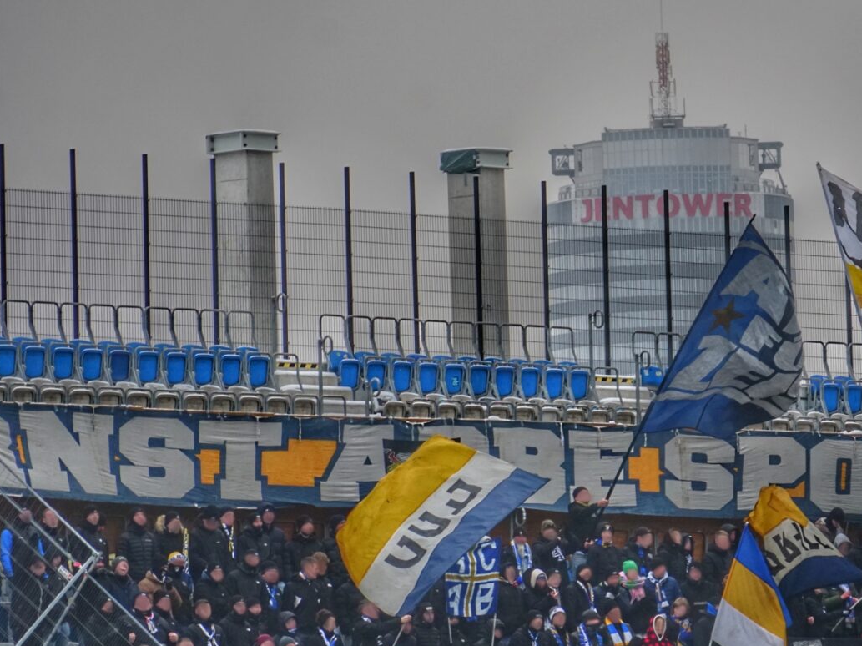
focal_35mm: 447
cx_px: 642
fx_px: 11127
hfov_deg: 4.4
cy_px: 285
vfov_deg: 3.3
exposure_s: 1/640
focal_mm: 200
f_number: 6.3
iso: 1250
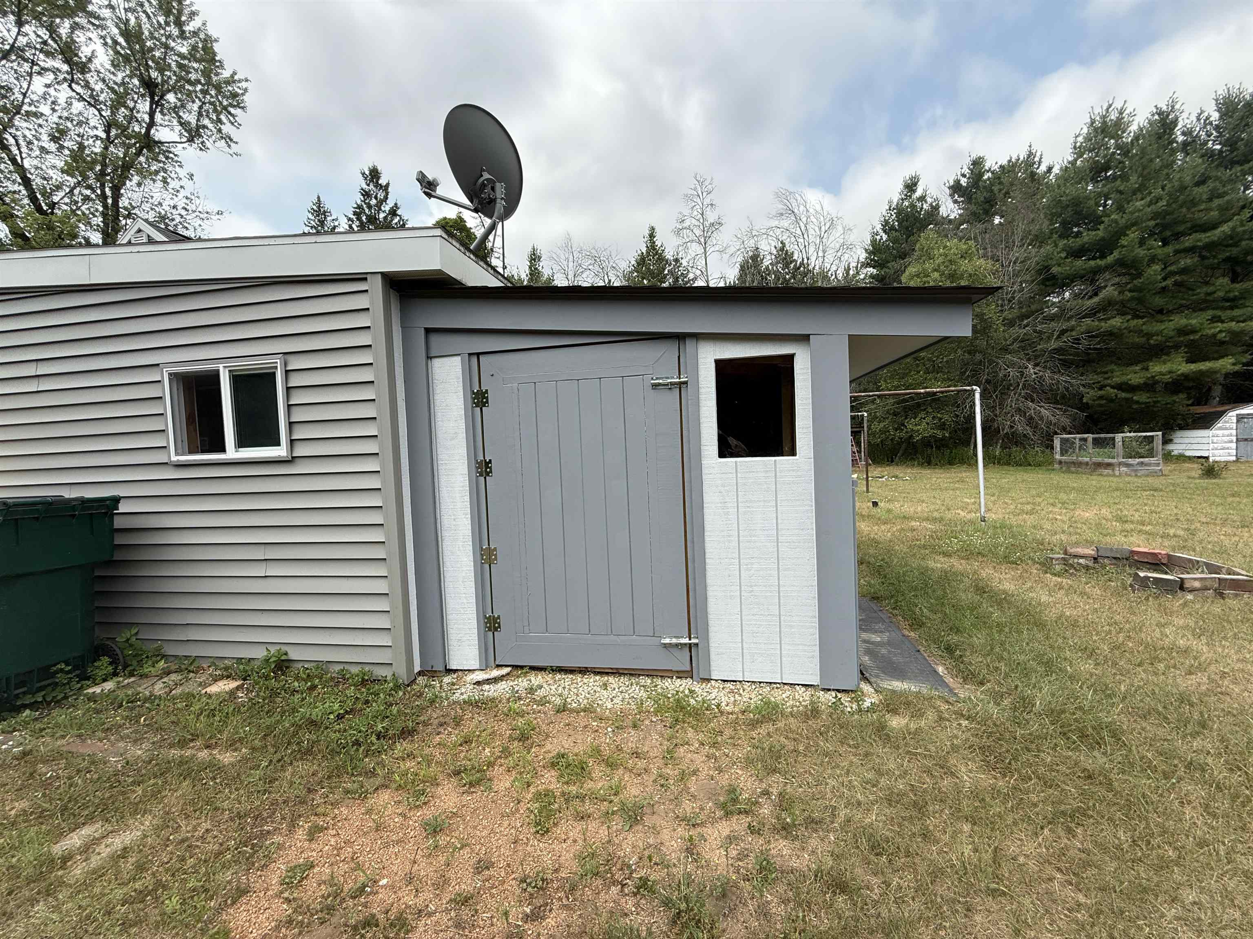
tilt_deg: -1.8
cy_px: 470
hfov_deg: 102.1
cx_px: 626
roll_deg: +2.4
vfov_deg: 85.7
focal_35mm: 14
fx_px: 507
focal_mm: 2.22
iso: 50
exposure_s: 1/970
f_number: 2.2
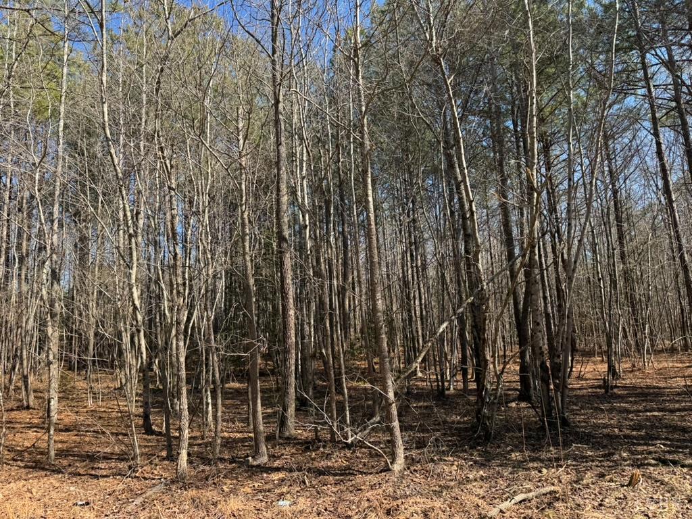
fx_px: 480
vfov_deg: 56.8
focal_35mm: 24
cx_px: 346
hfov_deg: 71.6
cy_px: 260
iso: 80
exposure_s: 1/1193
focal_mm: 6.76
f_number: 1.78
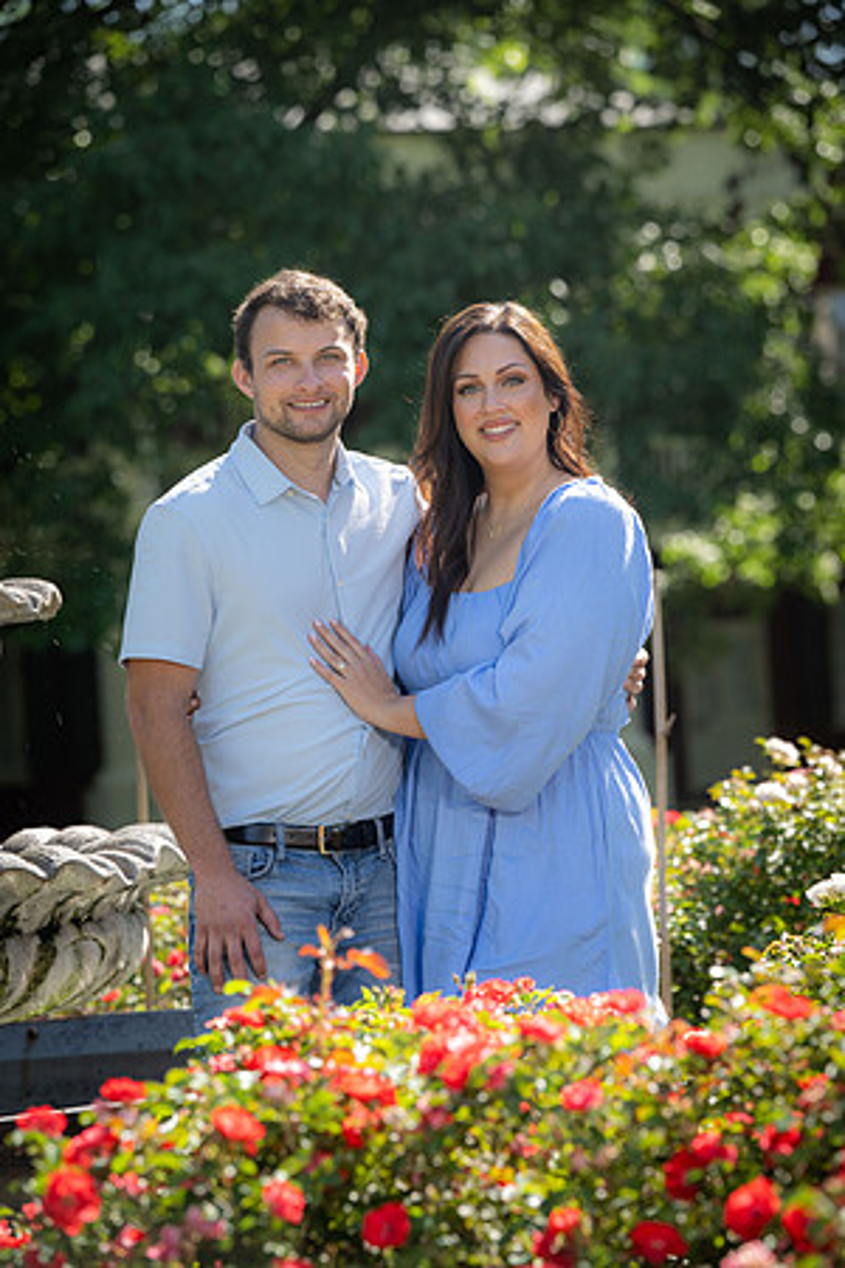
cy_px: 634
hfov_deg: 11.0
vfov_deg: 16.4
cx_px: 422
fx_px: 4401
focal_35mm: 125
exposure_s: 1/160
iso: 100
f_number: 4.5
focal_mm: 125
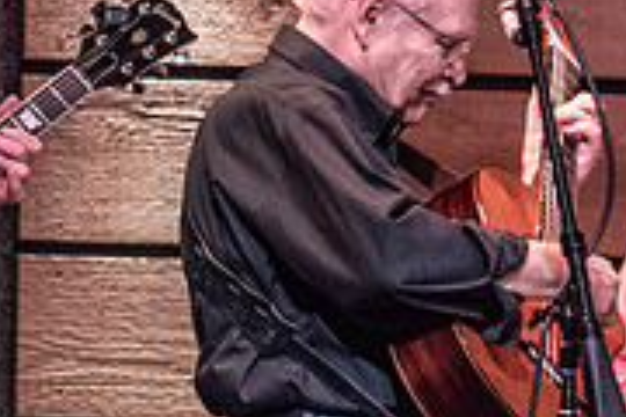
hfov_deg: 2.7
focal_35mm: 775
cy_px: 151
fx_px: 13475
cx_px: -236
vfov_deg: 1.8
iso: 6400
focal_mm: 240
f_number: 8
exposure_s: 1/100
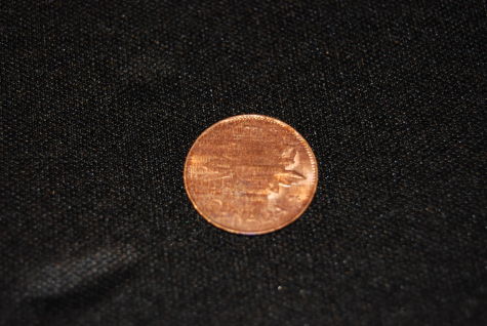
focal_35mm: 82
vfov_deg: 16.6
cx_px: 244
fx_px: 1117
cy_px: 163
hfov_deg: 24.6
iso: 200
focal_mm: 55
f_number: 5.6
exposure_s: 1/60
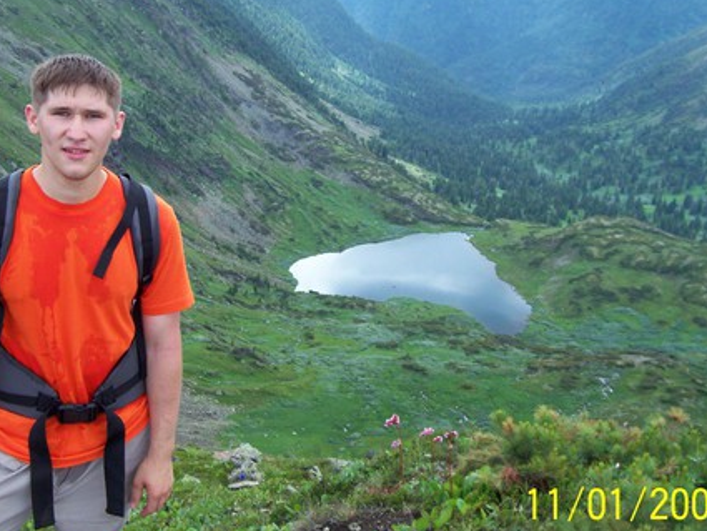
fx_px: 981
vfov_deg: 30.2
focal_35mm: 48
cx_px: 283
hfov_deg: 39.5
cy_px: 230
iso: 80
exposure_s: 1/436
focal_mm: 5.6
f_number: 2.7
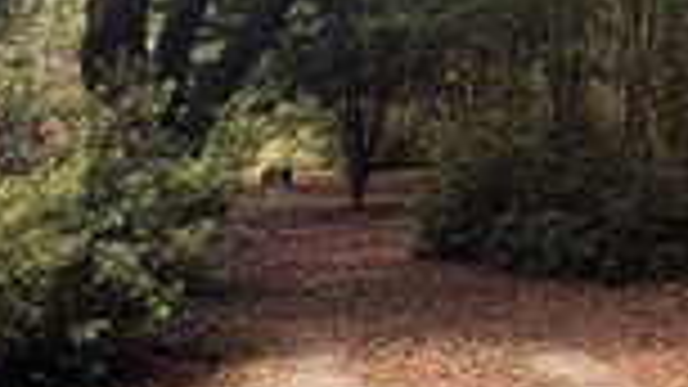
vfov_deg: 21.1
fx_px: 912
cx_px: 917
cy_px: -151
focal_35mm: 50
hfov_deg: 31.1
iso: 40
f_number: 2.2
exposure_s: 1/123
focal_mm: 2.22
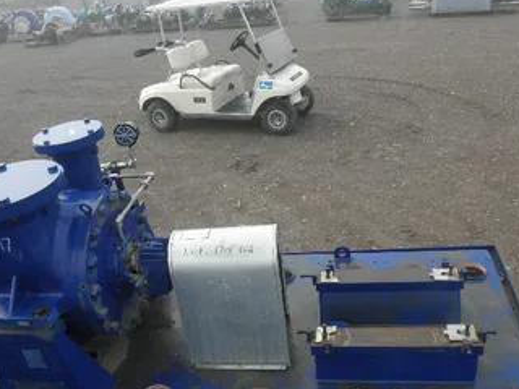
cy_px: 220
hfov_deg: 52.6
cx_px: 240
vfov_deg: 40.6
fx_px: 525
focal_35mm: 35
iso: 64
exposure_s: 1/125
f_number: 3
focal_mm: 5
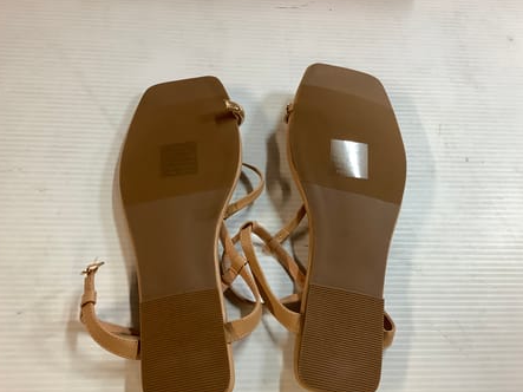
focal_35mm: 35
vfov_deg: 40.6
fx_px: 529
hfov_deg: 52.6
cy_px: 213
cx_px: 263
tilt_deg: -63.8
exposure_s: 1/50
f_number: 2.4
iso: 125
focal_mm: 3.3
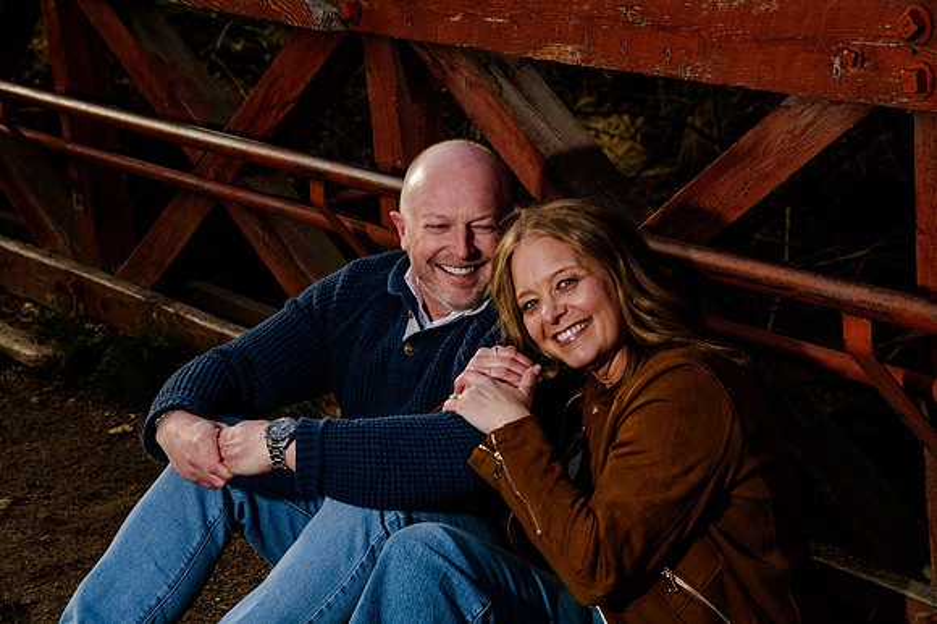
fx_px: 2280
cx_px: 460
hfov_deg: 23.2
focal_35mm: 88
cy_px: 306
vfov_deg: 15.6
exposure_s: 1/160
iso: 250
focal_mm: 86
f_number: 9
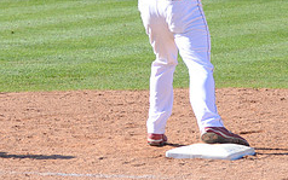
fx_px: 2277
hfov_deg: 7.2
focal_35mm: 290
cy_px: -34
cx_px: 117
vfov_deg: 4.5
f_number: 4.5
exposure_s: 1/3200
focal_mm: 78
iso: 800
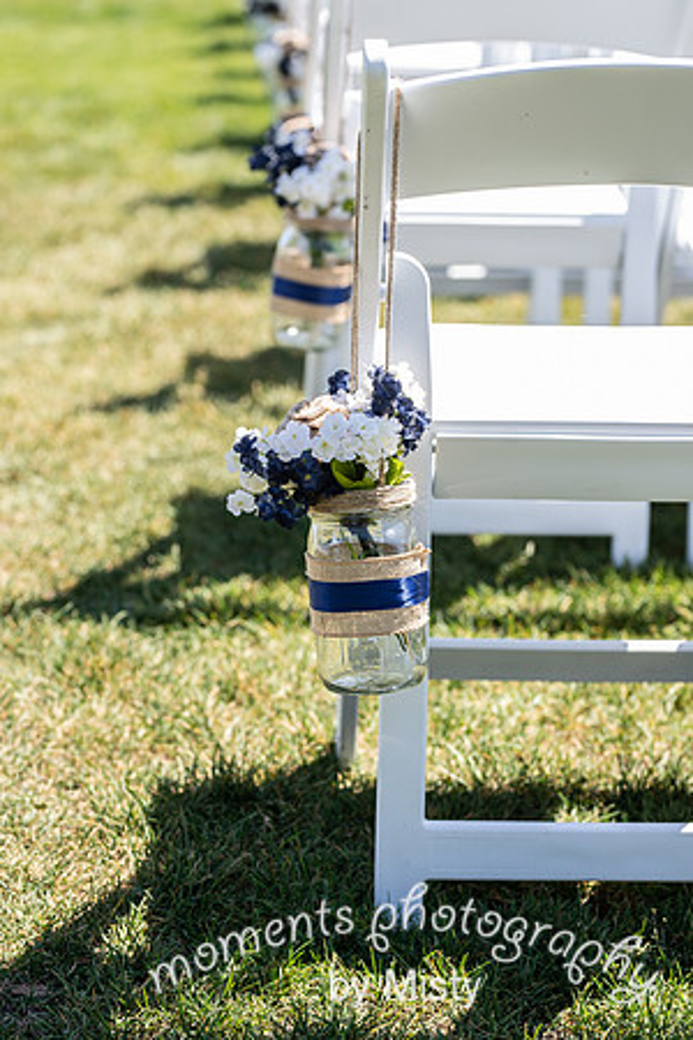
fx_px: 2454
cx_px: 346
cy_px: 520
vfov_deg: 23.9
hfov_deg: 16.1
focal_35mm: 85
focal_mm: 85
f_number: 4
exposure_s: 1/400
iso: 200
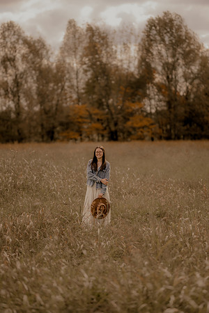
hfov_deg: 16.1
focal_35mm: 85
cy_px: 156
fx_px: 740
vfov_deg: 23.9
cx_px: 104
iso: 200
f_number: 1.4
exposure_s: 1/4000
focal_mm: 85
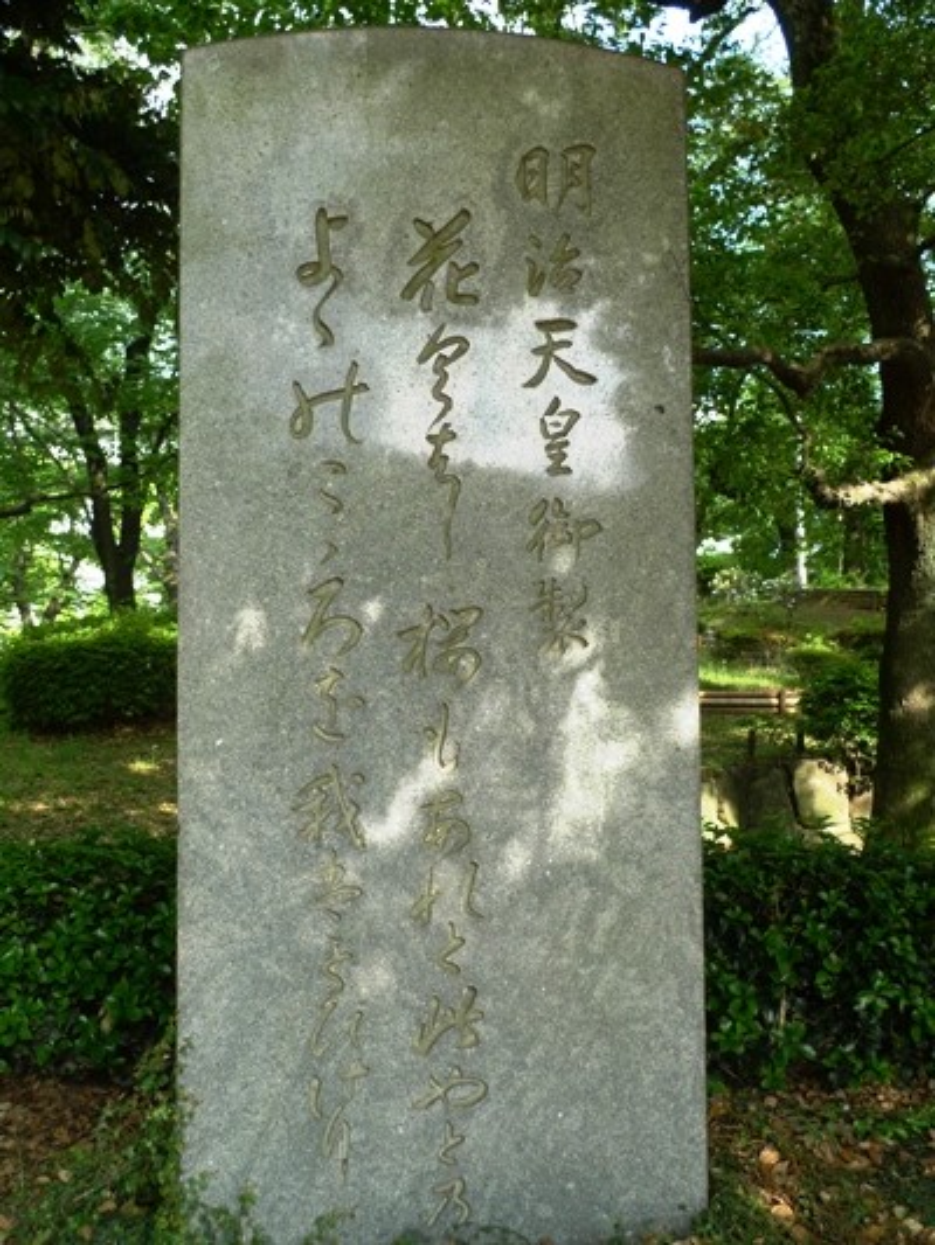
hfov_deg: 40.7
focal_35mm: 35
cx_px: 468
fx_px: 1260
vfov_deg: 52.6
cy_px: 622
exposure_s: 1/160
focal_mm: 7.4
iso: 80
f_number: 2.8
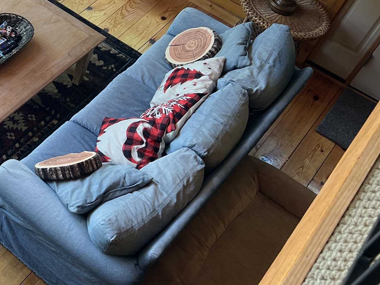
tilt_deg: -44.2
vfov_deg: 22.2
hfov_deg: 26.5
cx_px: -77
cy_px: 42
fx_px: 714
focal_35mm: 65
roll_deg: -6.6
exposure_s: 1/121
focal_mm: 5.7
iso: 32
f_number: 1.5
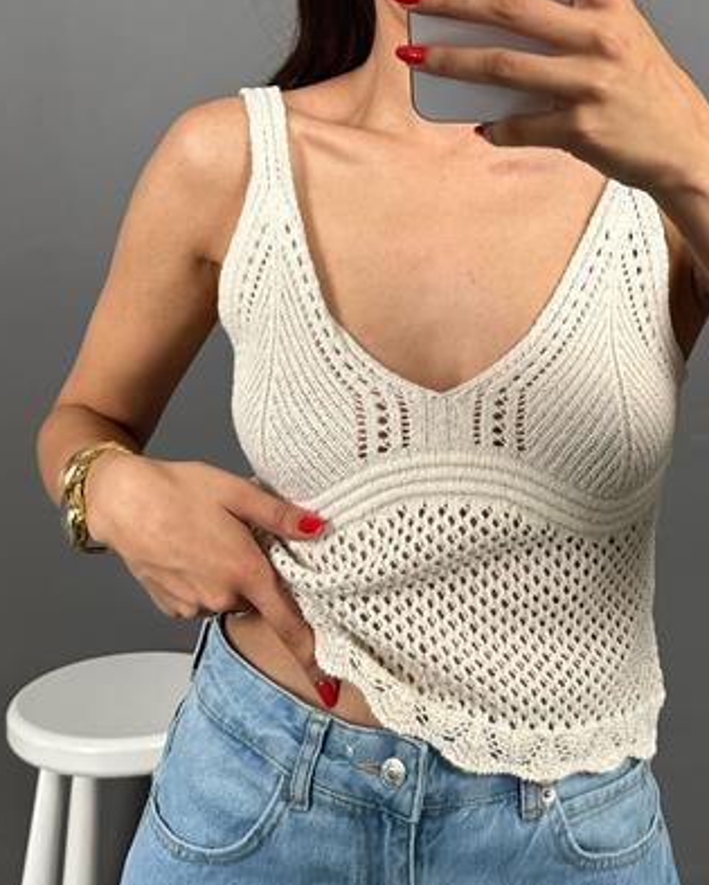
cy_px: 158
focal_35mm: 56
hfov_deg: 26.9
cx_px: 494
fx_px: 1467
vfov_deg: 32.5
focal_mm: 6.86
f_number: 1.78
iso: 125
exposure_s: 1/121
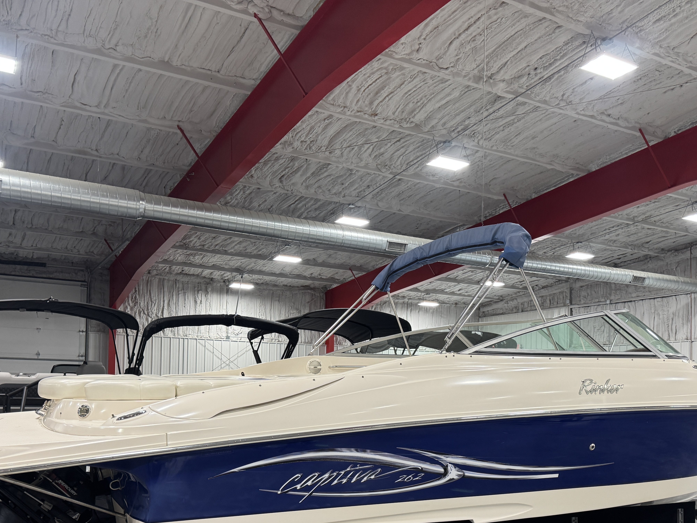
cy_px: 370
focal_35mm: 34
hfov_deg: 53.9
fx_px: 685
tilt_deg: +1.7
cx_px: 376
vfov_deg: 41.0
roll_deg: -1.0
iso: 200
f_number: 1.78
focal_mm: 6.76
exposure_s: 1/120
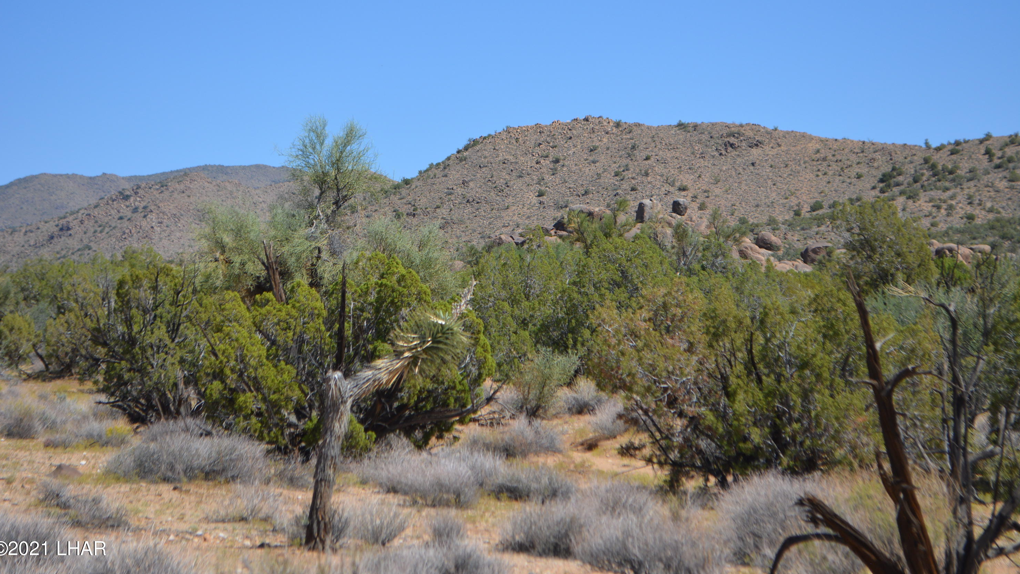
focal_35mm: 88
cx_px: 508
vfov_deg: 13.8
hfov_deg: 24.3
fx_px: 2367
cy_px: 235
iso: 400
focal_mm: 55
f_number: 6.3
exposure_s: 1/1600
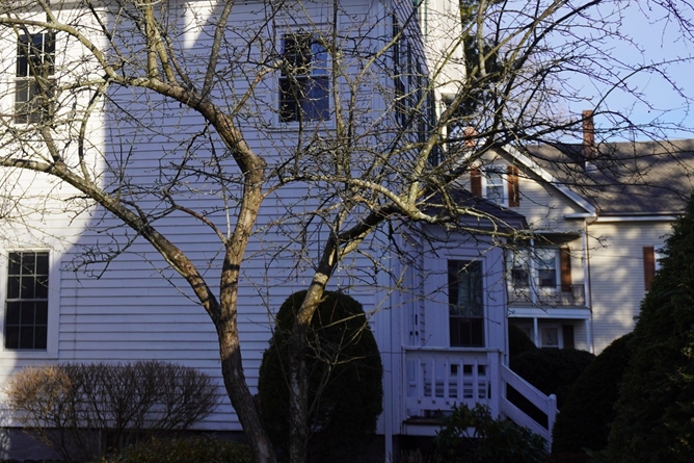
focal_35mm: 69
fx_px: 1330
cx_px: 189
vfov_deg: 19.6
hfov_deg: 28.9
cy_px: 112
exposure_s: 1/400
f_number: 5.6
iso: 100
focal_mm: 30
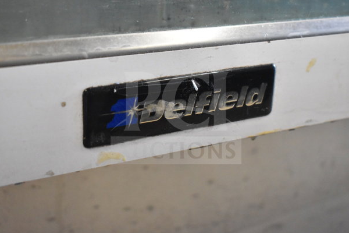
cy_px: 118
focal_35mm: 61
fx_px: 591
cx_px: 176
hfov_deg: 32.9
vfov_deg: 22.3
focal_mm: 40
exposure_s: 1/100
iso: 6400
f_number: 5
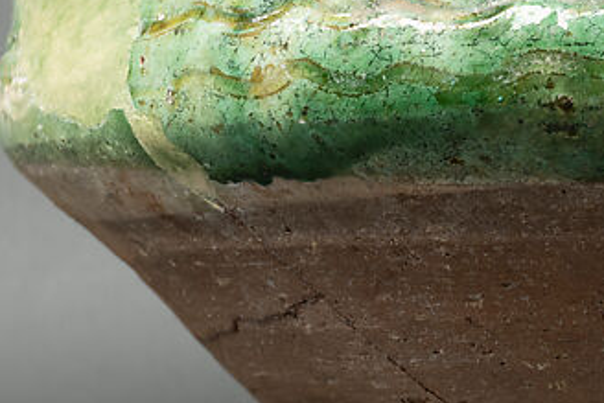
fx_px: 3072
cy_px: 212
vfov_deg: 7.5
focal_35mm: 183
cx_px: 794
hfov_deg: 11.0
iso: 250
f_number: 10
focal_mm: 50
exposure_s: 1/8
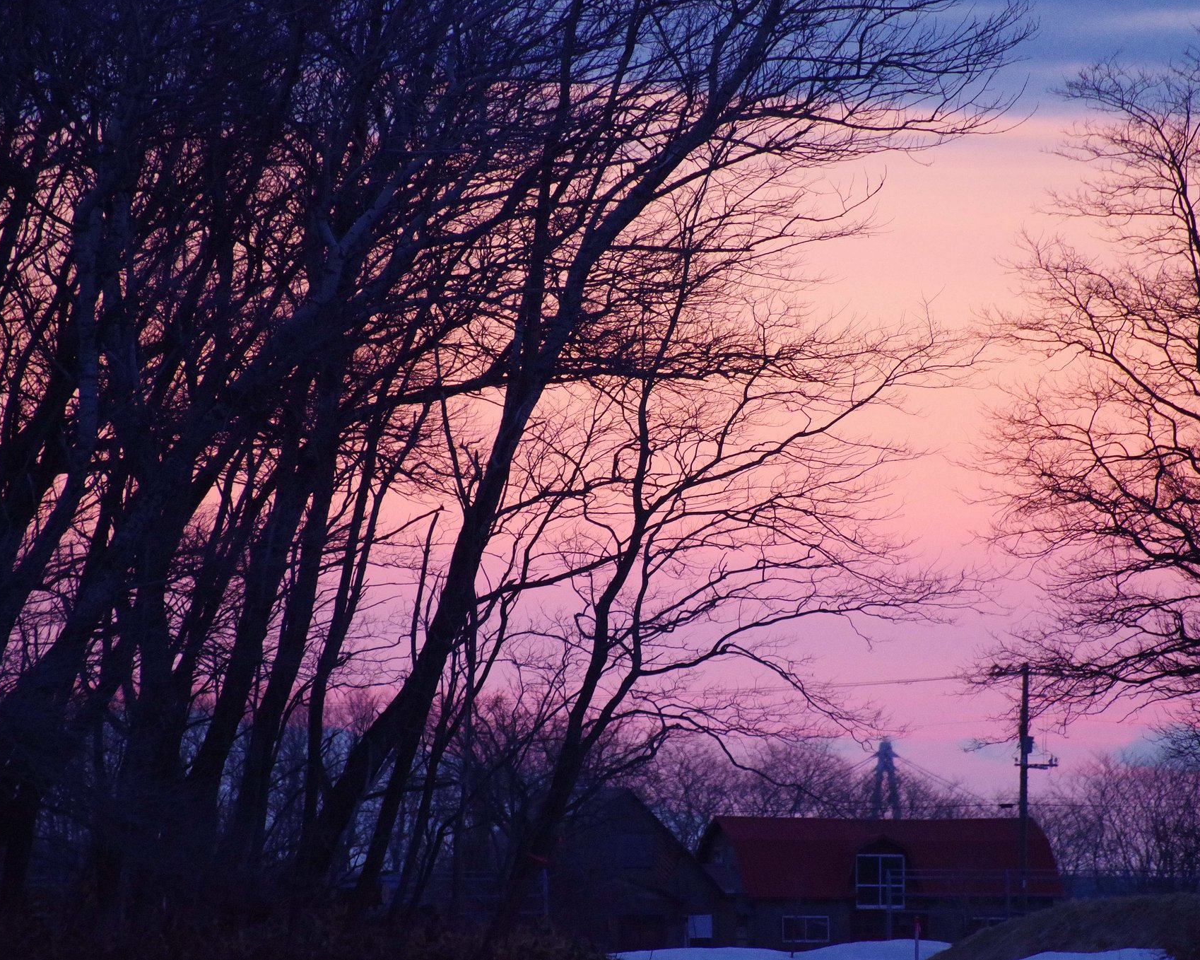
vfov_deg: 3.0
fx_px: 18075
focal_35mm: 509
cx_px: 680
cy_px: 479
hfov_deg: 3.8
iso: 6400
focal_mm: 300
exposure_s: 1/800
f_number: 5.6
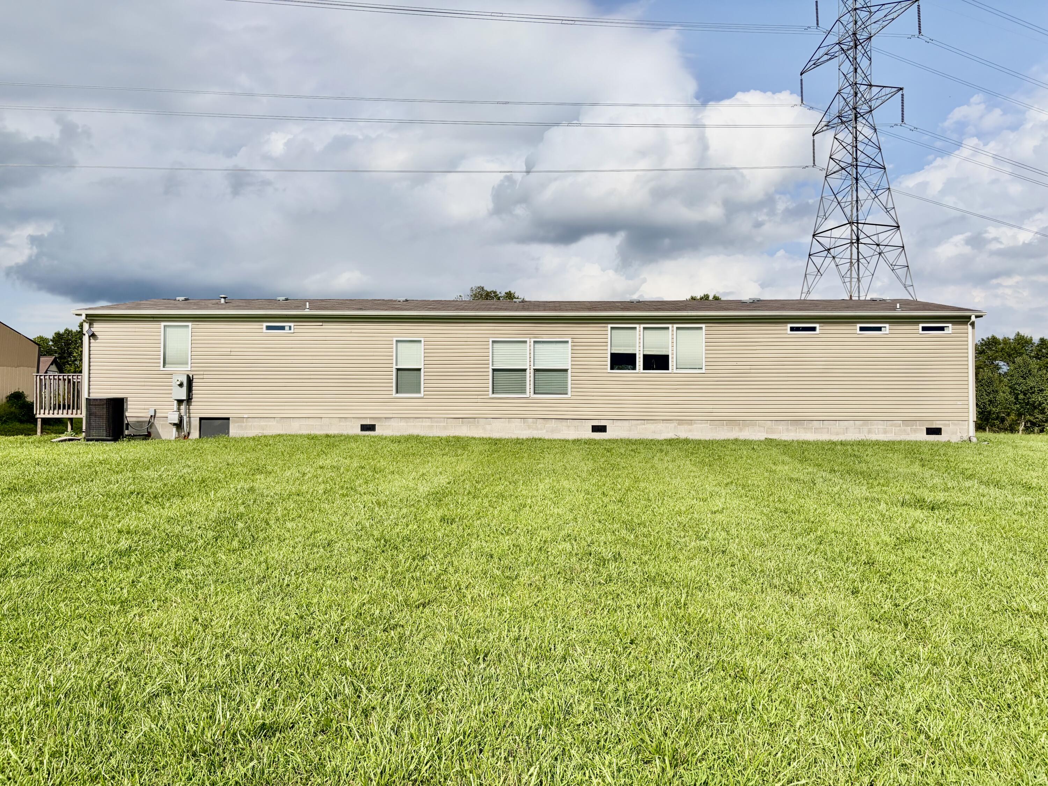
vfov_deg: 53.1
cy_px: 393
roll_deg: +0.3
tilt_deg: +1.9
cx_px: 524
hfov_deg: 67.3
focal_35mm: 26
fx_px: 787
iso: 50
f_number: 1.6
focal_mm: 5.96
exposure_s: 1/6993
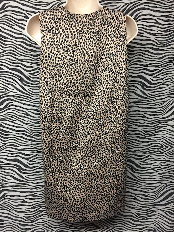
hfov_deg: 48.2
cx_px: 87
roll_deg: +0.8
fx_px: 194
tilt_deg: -14.6
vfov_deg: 61.7
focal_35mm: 29
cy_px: 116
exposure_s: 1/8
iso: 125
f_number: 2.2
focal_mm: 4.15
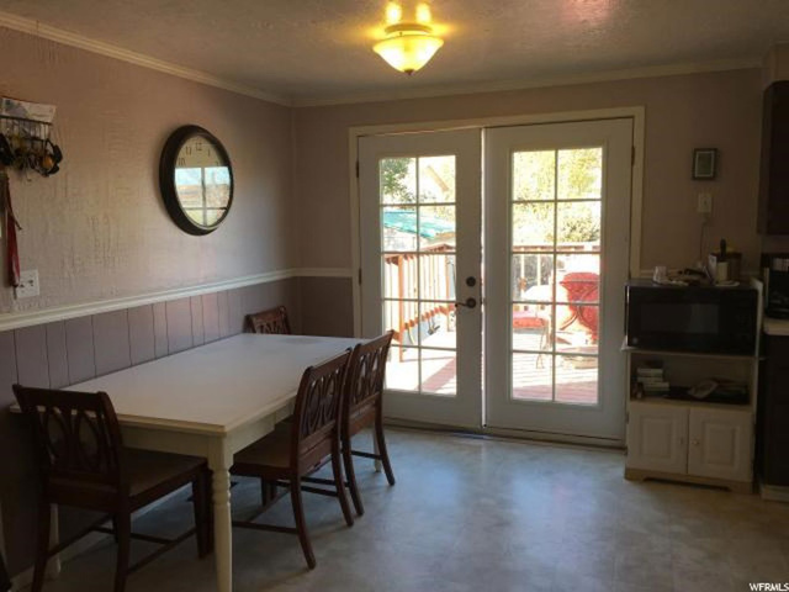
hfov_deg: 61.7
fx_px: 661
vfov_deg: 48.2
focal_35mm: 29
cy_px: 296
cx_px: 394
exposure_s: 1/60
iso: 25
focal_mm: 4.15
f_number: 2.2
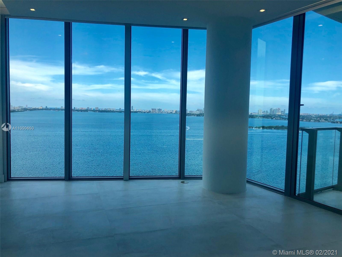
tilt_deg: -4.7
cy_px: 128
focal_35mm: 28
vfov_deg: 49.7
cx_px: 171
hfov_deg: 63.4
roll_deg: -0.9
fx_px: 277
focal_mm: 4
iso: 20
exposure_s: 1/857
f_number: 1.8
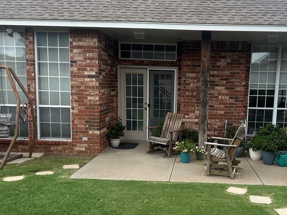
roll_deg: -1.5
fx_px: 307
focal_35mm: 37
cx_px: 186
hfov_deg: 49.4
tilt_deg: -7.1
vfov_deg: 38.5
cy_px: 128
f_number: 1.78
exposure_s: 1/1721
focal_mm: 6.86
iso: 80
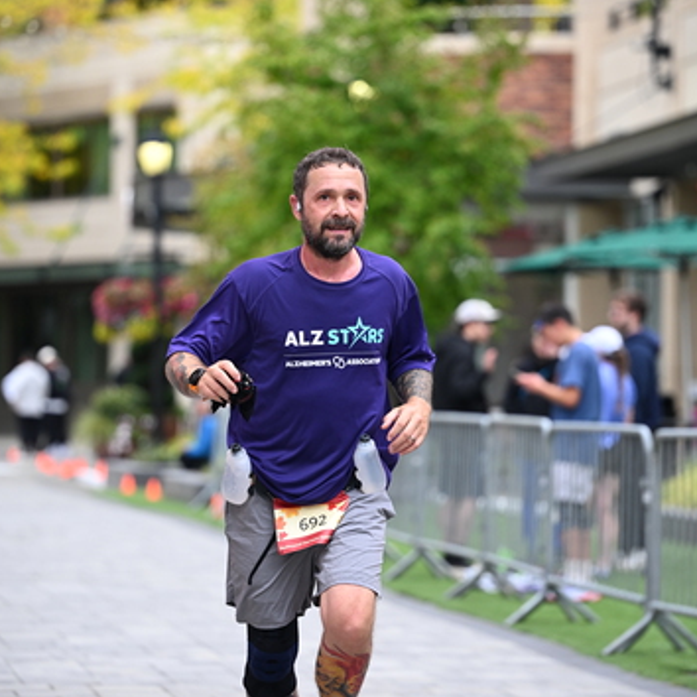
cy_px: 321
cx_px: 348
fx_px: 3759
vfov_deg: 10.6
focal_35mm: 165
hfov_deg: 10.6
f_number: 2.8
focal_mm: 125
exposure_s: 1/2000
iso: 640
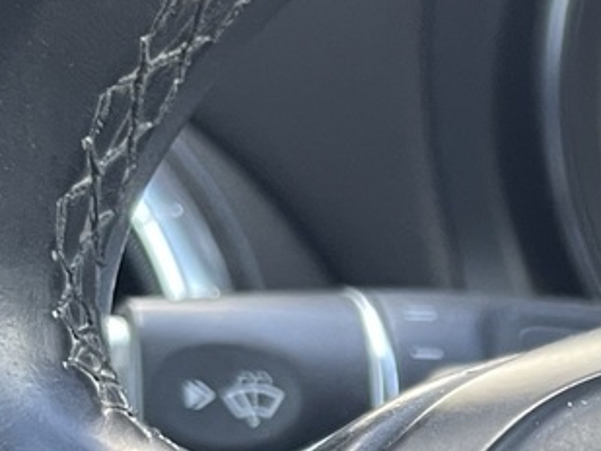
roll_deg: +1.3
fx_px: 2102
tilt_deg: -22.9
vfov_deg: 11.3
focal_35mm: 121
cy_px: 850
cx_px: 922
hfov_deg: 15.0
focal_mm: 4.2
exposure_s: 1/68
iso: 125
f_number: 1.6
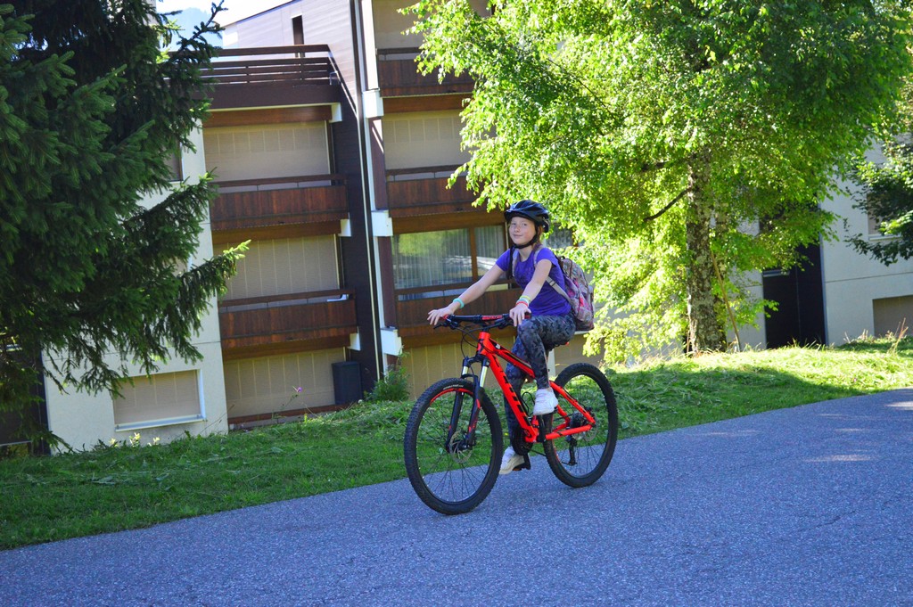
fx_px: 1710
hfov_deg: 29.9
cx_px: 456
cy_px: 304
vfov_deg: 20.1
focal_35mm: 68
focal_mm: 45
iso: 1600
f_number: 5.3
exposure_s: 1/1000
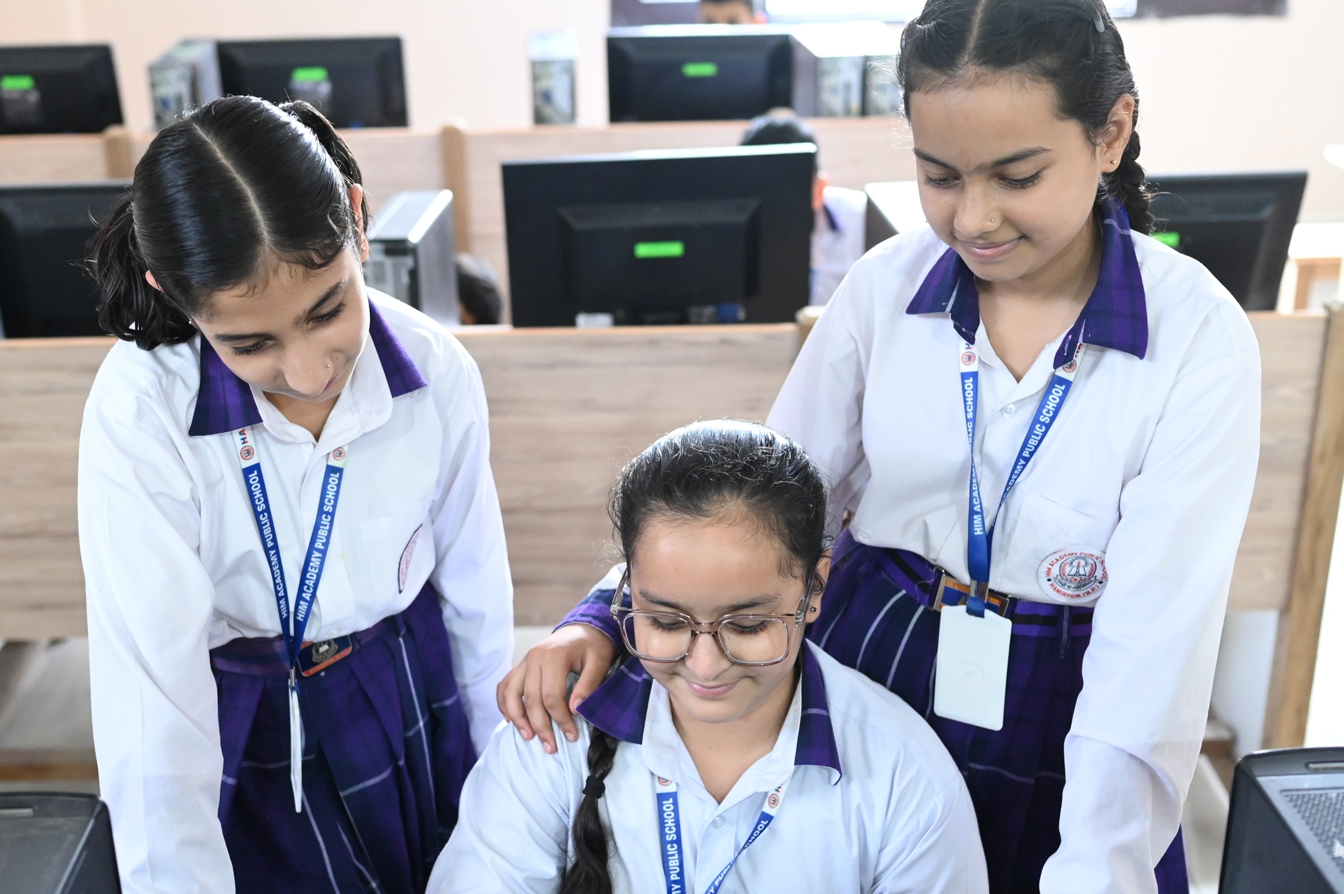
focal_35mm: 49
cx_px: 637
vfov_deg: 27.4
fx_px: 1828
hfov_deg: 40.4
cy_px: 522
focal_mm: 35
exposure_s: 1/200
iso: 6400
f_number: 2.8
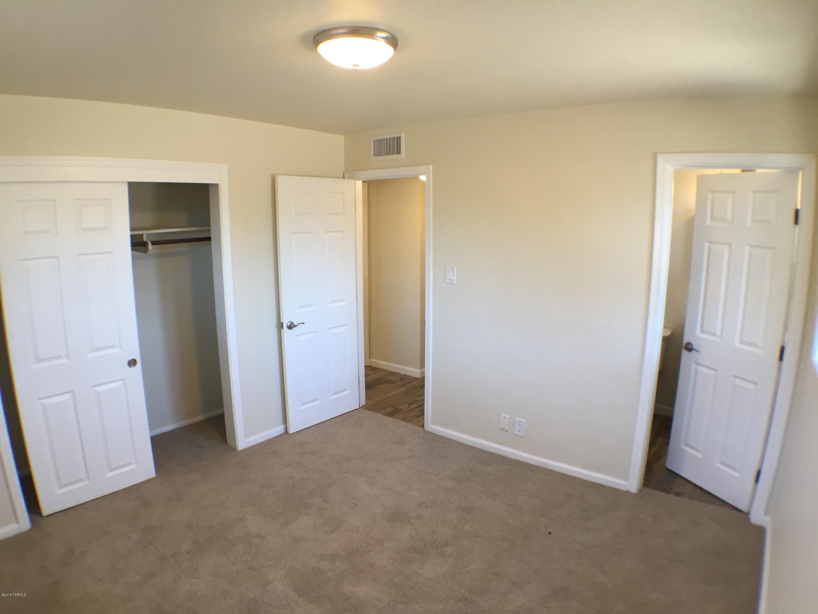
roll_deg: -0.6
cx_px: 409
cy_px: 307
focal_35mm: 29
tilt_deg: -11.1
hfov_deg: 61.7
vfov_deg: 48.2
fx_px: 685
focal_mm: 4.15
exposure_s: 1/30
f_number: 2.2
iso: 32
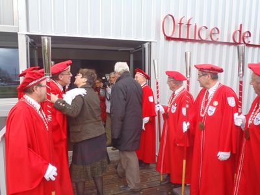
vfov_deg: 49.7
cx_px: 130
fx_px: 210
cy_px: 98
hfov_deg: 63.4
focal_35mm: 28
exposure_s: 1/100
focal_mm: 5
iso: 80
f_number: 3.9
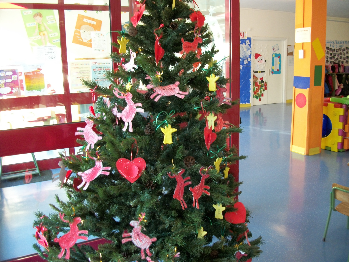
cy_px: 131
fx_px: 323
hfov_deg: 56.8
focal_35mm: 32
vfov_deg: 44.2
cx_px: 174
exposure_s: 1/30
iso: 131
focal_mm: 5.7
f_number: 2.9
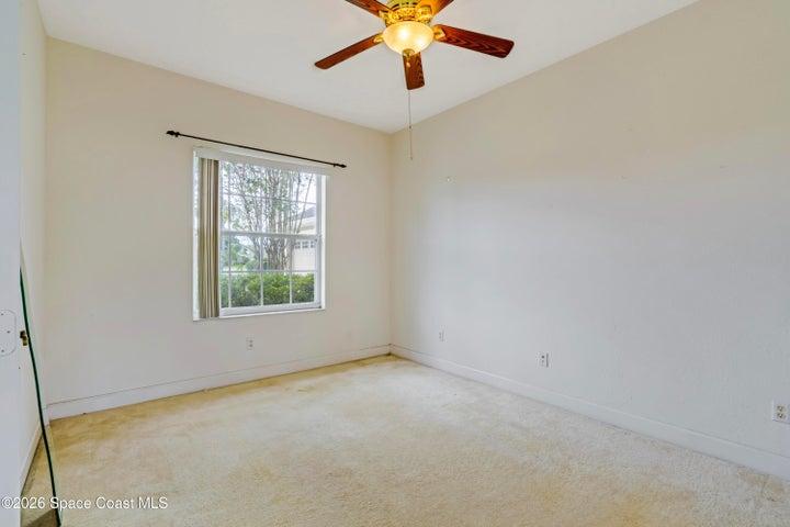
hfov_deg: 95.0
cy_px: 264
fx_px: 362
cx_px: 395
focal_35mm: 16
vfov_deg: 72.1
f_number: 9
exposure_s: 1/500
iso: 250
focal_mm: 11
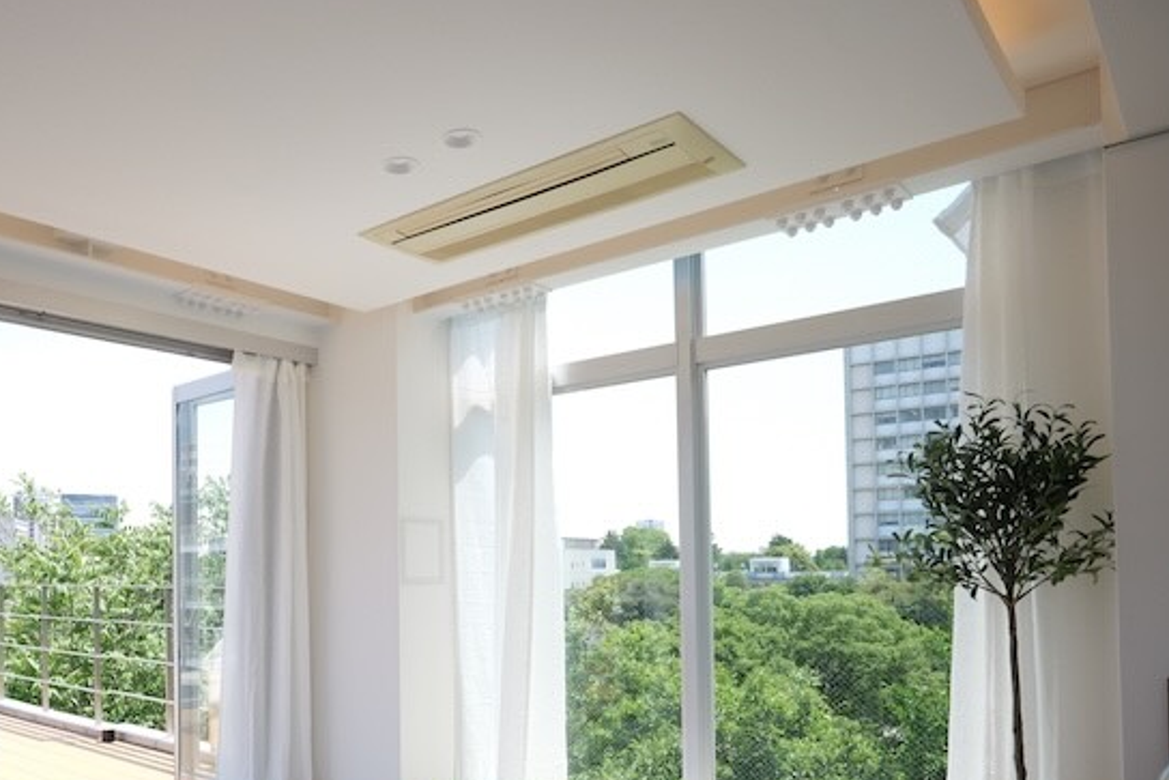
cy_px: 550
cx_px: 348
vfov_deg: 48.3
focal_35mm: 26
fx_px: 844
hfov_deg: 66.6
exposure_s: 1/74.6
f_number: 7.1
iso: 100
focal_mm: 18
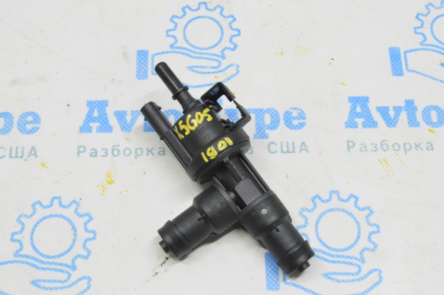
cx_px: 222
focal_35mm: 57
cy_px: 148
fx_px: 702
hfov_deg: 35.1
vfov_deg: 23.7
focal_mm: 38
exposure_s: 1/20
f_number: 20
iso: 6400
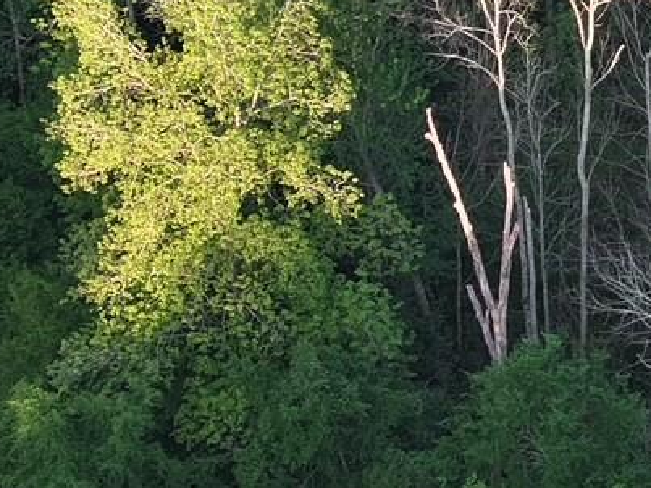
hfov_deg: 5.5
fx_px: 6580
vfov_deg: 4.2
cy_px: -318
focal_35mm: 350
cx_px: 1447
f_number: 2.8
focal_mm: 19.35
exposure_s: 1/160
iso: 100
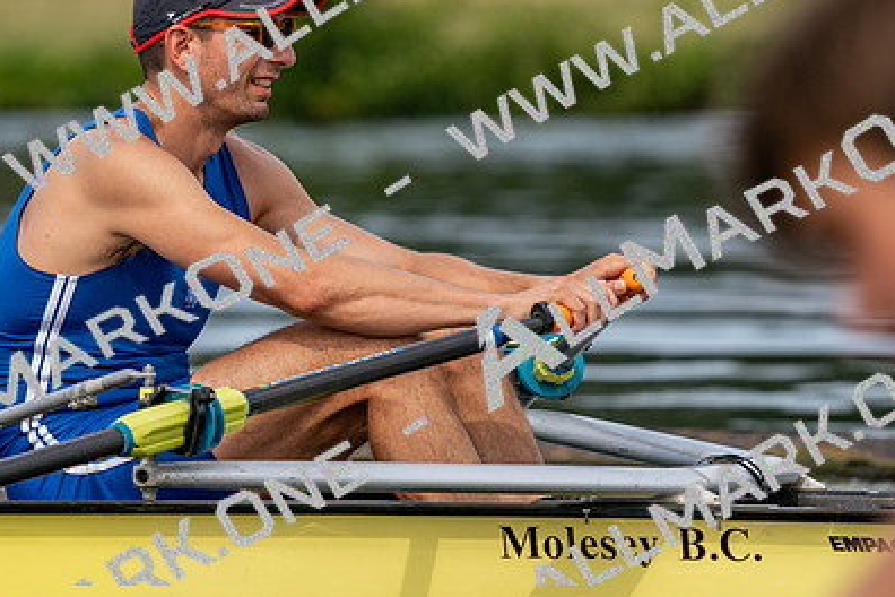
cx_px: 283
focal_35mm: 586
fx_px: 14567
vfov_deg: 2.3
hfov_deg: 3.5
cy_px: 198
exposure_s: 1/1600
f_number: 6.3
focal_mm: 400
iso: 400
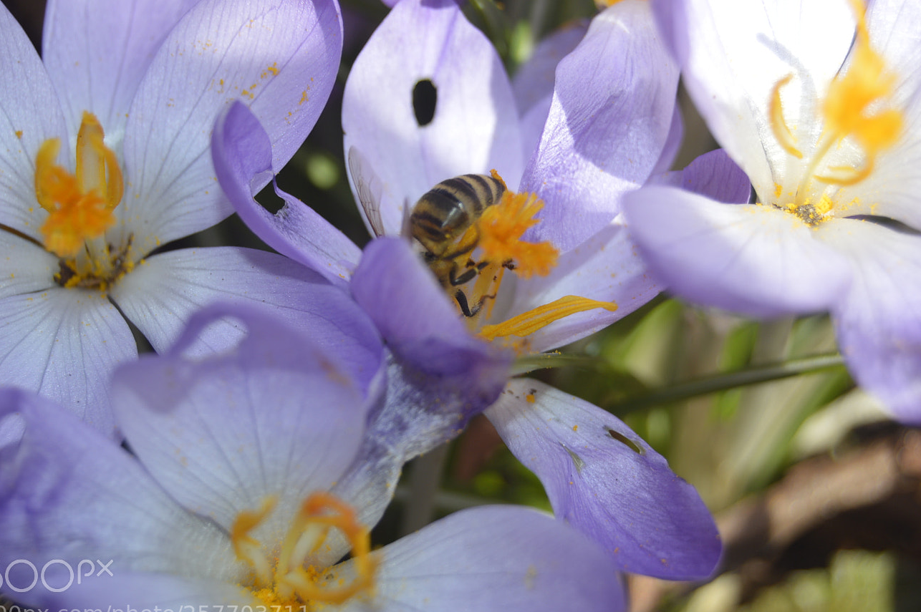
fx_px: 2623
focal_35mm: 103
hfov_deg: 19.9
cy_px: 289
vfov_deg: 13.3
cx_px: 508
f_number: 6.3
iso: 100
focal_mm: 55
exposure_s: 1/200
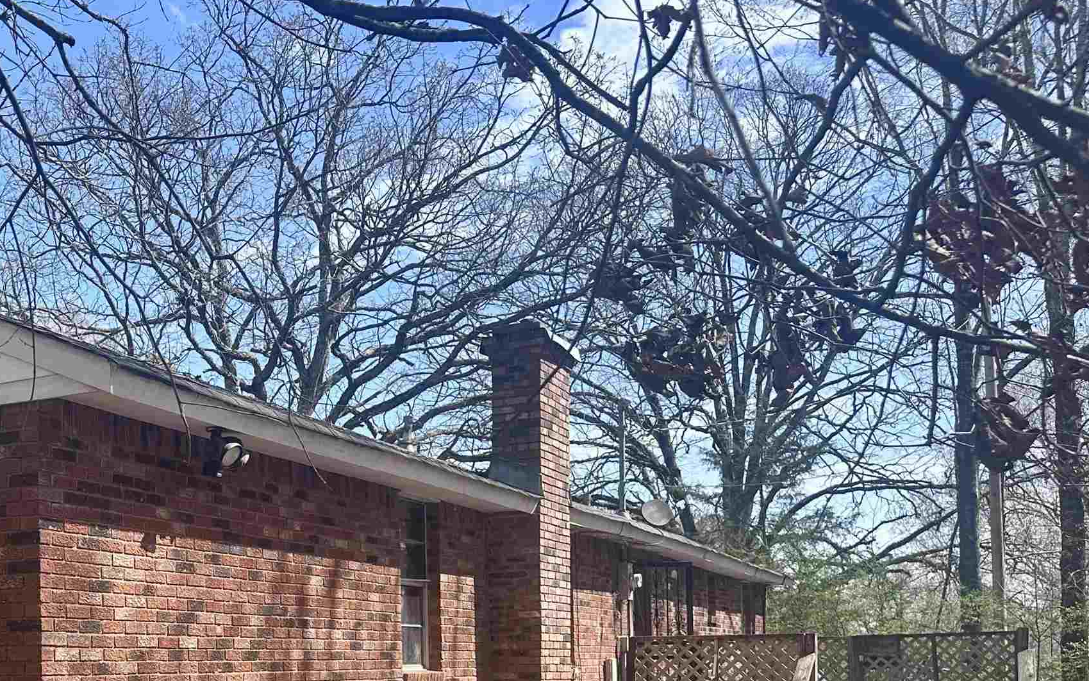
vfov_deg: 26.9
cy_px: 631
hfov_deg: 40.5
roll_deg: +1.1
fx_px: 1365
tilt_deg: +1.1
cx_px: 129
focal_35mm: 46
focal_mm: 6.86
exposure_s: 1/1880
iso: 80
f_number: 1.78
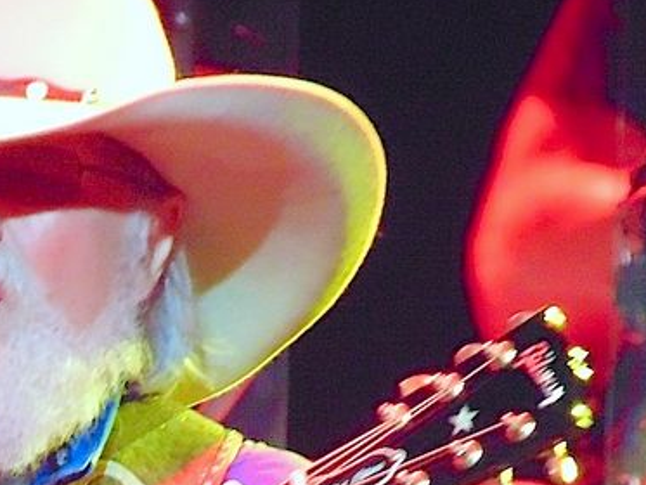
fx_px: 29533
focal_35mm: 1582
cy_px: 656
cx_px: -185
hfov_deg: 1.3
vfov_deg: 0.9
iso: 800
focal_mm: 103.2
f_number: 4.6
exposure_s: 1/20
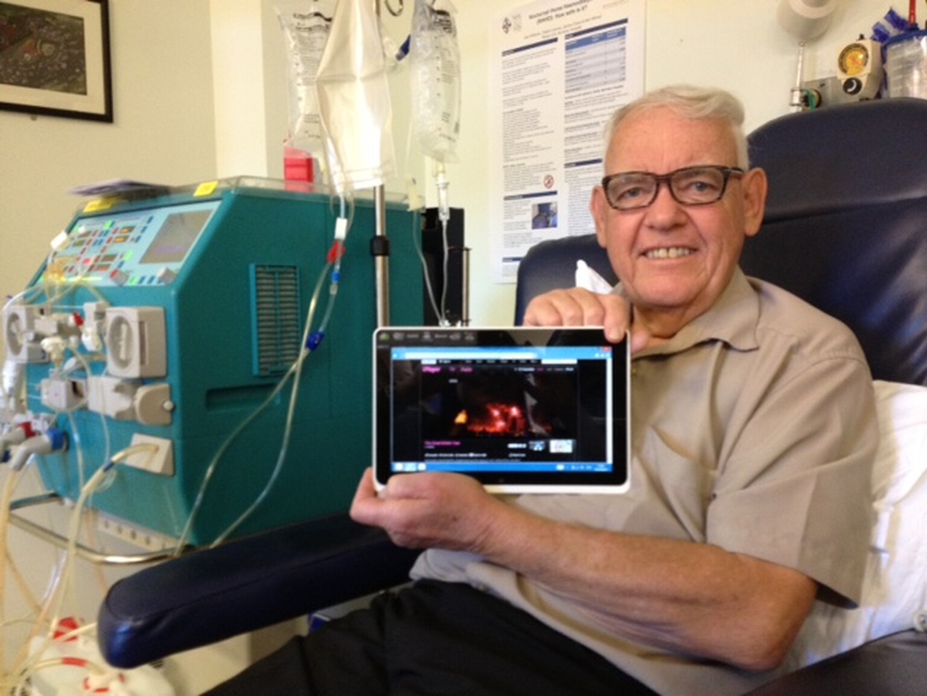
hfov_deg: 52.6
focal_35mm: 35
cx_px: 464
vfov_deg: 40.7
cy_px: 348
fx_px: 937
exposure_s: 1/20
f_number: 2.4
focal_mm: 4.28
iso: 200
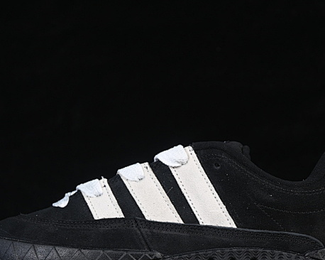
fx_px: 1183
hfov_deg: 15.6
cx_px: 182
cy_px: 178
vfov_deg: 12.5
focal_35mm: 123
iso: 160
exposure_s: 1/60
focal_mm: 50
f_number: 6.3
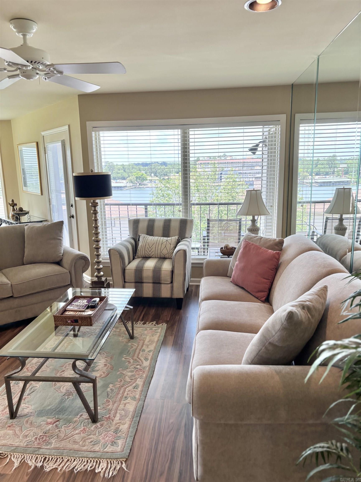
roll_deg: +0.6
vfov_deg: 67.3
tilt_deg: -11.0
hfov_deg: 53.1
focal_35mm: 26
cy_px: 241
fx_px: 362
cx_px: 180
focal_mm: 5.96
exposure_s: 1/122
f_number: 1.6
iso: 32
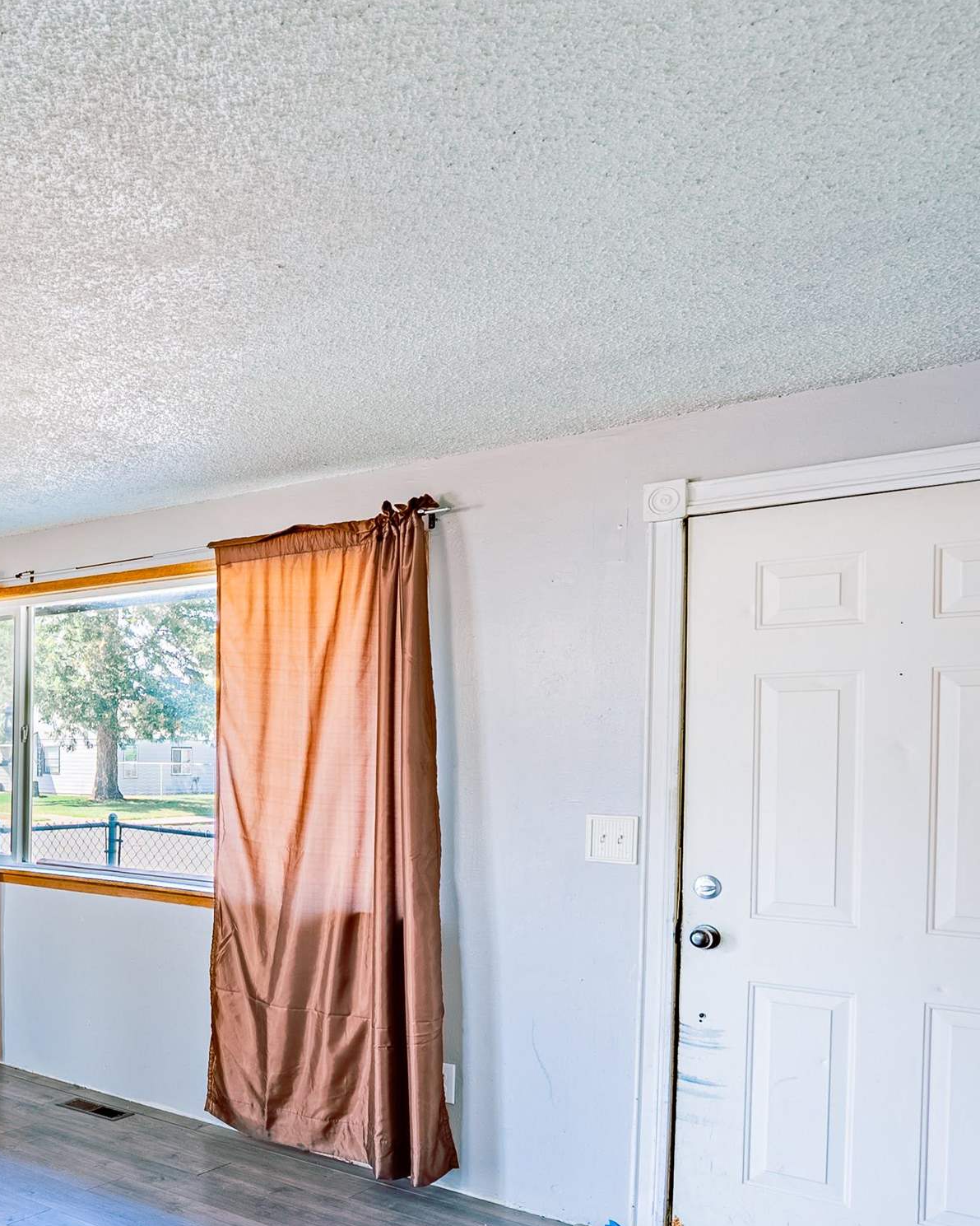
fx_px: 1124
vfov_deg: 56.3
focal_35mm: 31
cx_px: -139
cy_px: 788
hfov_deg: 37.8
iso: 400
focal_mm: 16
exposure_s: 1/250
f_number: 8
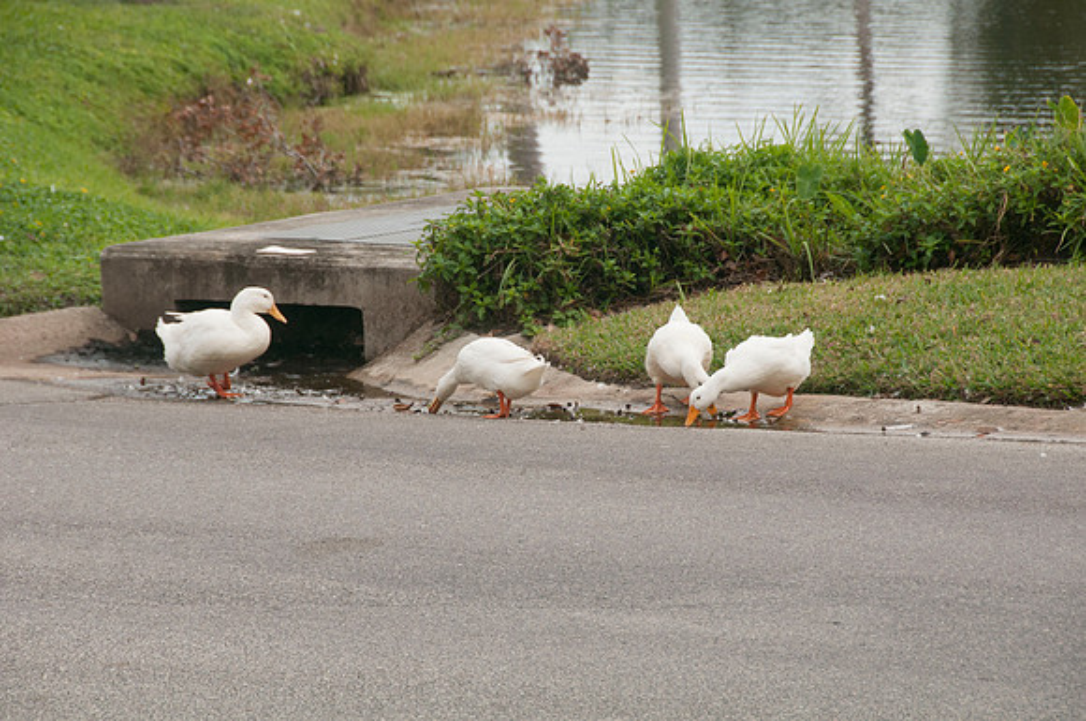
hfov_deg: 9.2
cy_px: 360
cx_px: 543
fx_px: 6778
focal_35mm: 225
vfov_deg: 6.1
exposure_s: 1/250
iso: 400
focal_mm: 150
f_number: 10
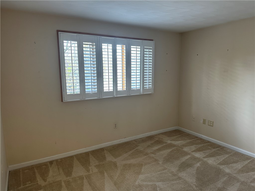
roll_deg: +0.0
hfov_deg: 71.6
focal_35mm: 24
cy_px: 96
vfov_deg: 56.8
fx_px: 177
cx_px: 128
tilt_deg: -8.5
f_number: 1.78
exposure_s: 1/60
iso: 160
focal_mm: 6.86
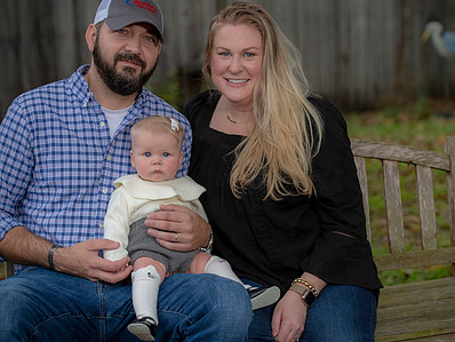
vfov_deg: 12.5
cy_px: 166
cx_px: 257
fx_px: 1565
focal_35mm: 119
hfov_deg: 16.5
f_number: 3.5
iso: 160
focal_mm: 85
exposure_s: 1/200
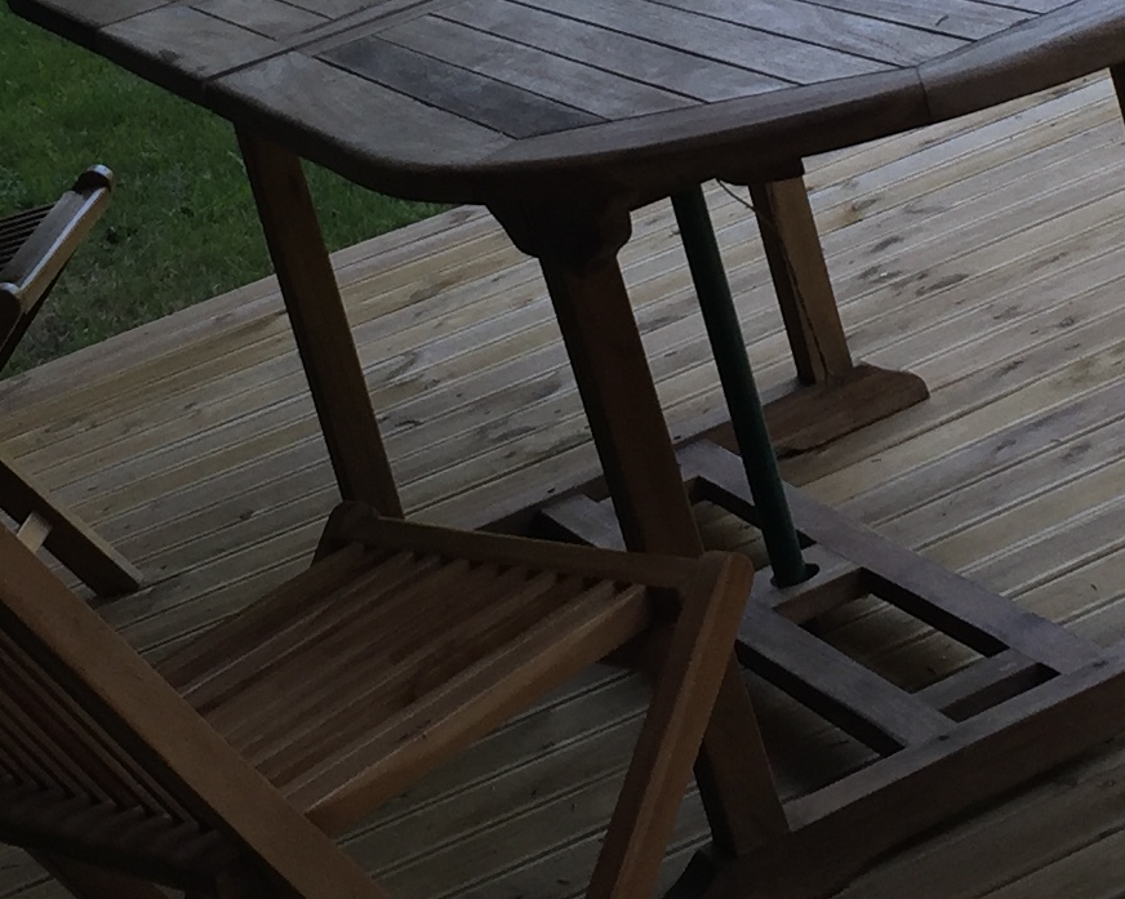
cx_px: 698
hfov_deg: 18.1
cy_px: -161
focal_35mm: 106
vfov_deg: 14.1
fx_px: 3528
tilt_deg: -7.6
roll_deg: +16.3
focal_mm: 4.15
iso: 32
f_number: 2.2
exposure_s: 1/282
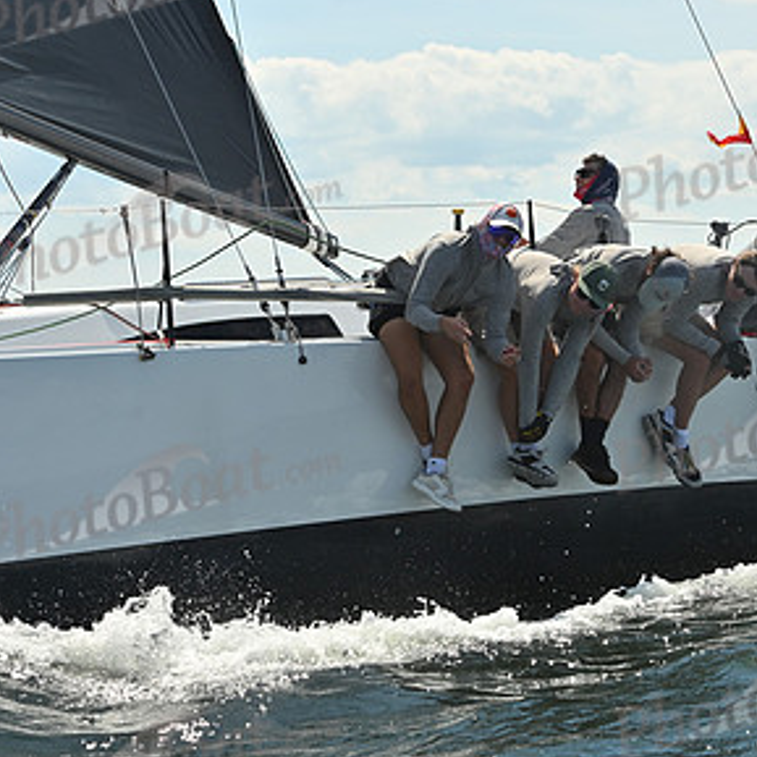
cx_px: 479
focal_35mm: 128
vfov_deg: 13.6
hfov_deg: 13.6
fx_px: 3167
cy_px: 326
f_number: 9
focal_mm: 75
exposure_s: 1/1600
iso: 250
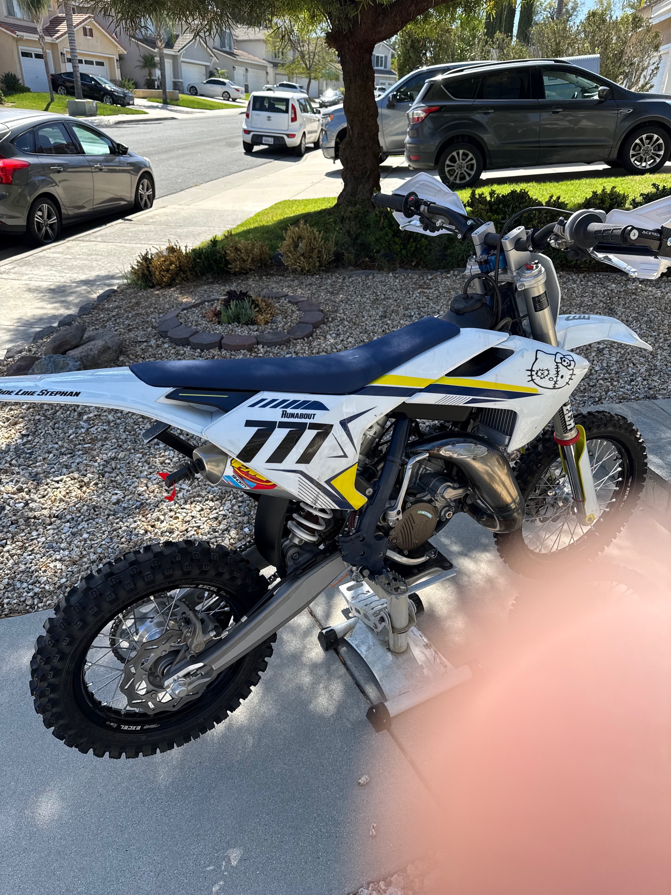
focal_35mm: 24
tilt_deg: -27.6
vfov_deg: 71.6
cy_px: 448
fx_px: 620
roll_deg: -1.1
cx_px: 336
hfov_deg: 56.8
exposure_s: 1/1901
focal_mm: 6.76
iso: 80
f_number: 1.78
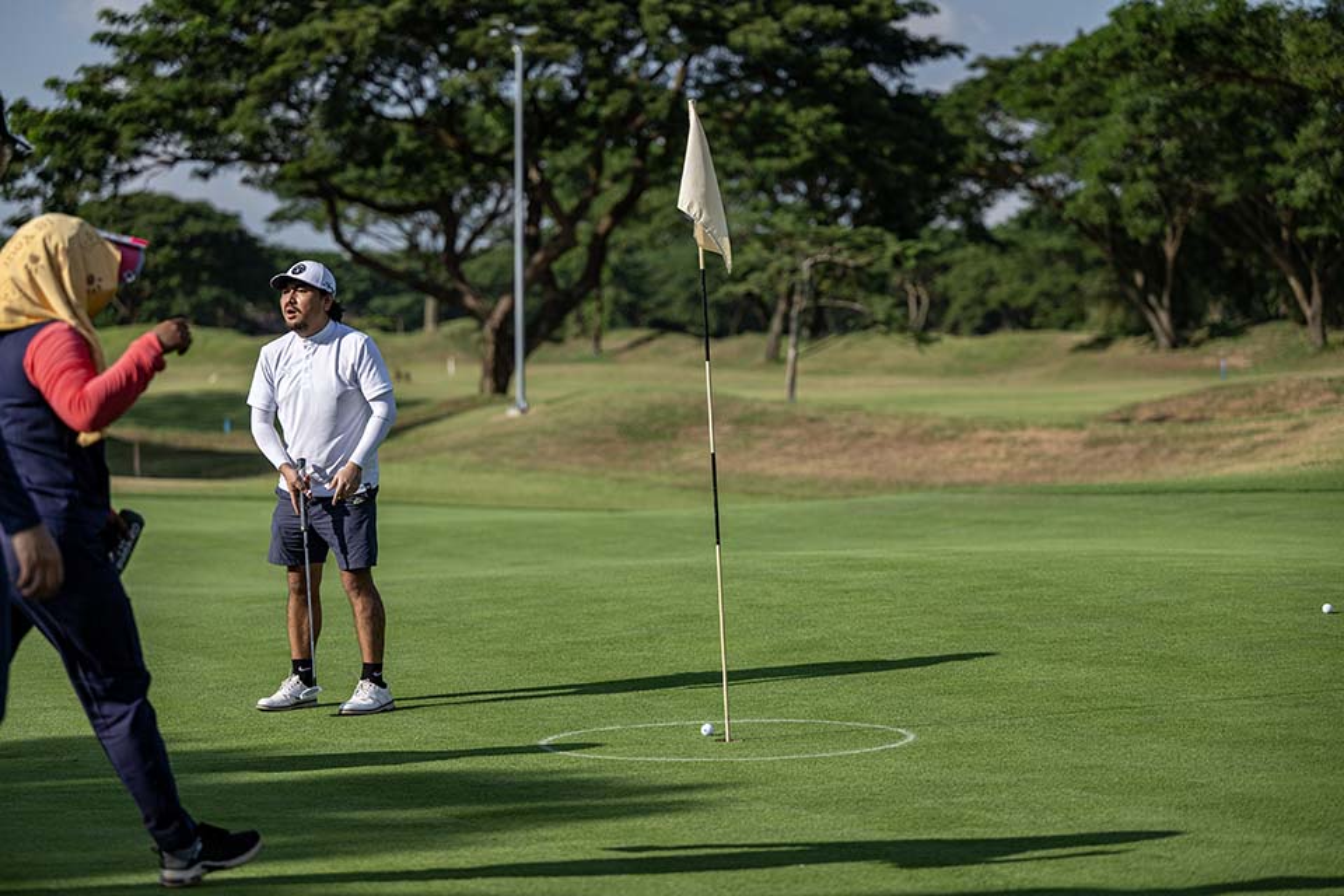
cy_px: 448
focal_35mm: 99
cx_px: 672
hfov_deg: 20.6
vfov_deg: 13.8
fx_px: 3696
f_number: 2.8
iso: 200
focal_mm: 99
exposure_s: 1/5000
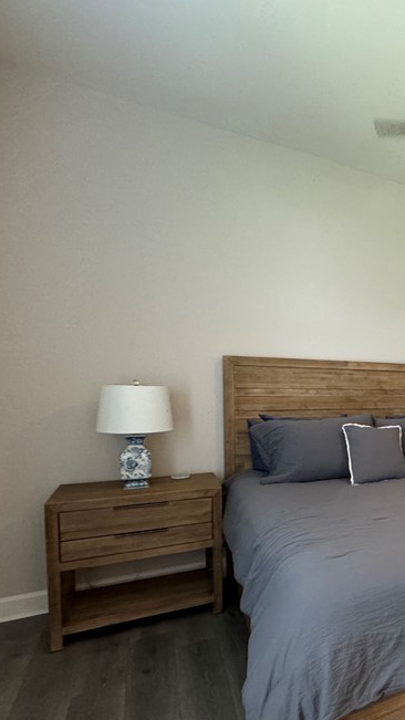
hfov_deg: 37.6
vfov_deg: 75.8
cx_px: 470
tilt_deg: -5.7
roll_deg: -1.2
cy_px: 414
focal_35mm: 24
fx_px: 458
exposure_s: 1/60
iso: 640
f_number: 2.2
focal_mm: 2.22
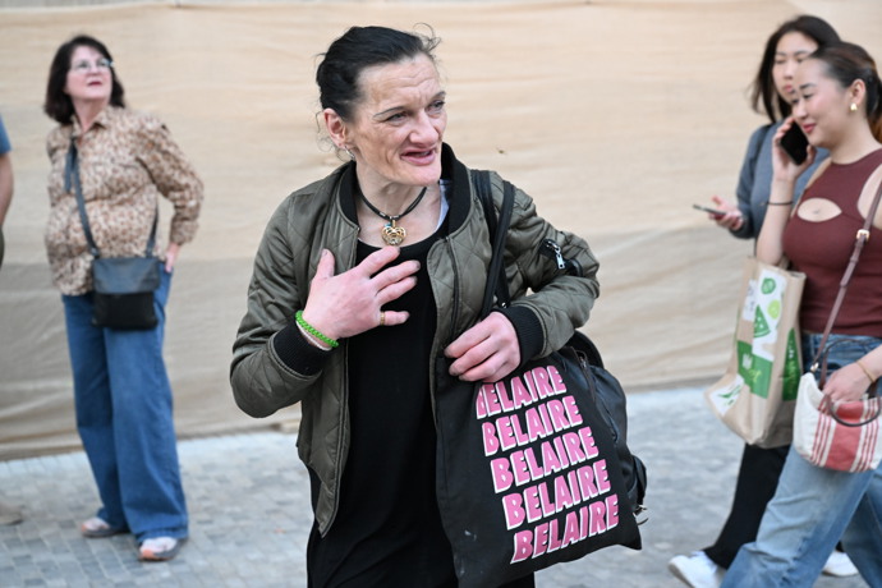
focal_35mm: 59
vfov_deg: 23.0
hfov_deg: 33.9
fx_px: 1445
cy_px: 294
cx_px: 441
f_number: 5
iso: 5000
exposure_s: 1/320
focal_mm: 59
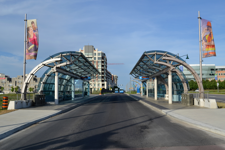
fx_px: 244
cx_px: 112
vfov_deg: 34.2
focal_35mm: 39
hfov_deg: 49.6
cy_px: 75
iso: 100
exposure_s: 1/320
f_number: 8
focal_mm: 26
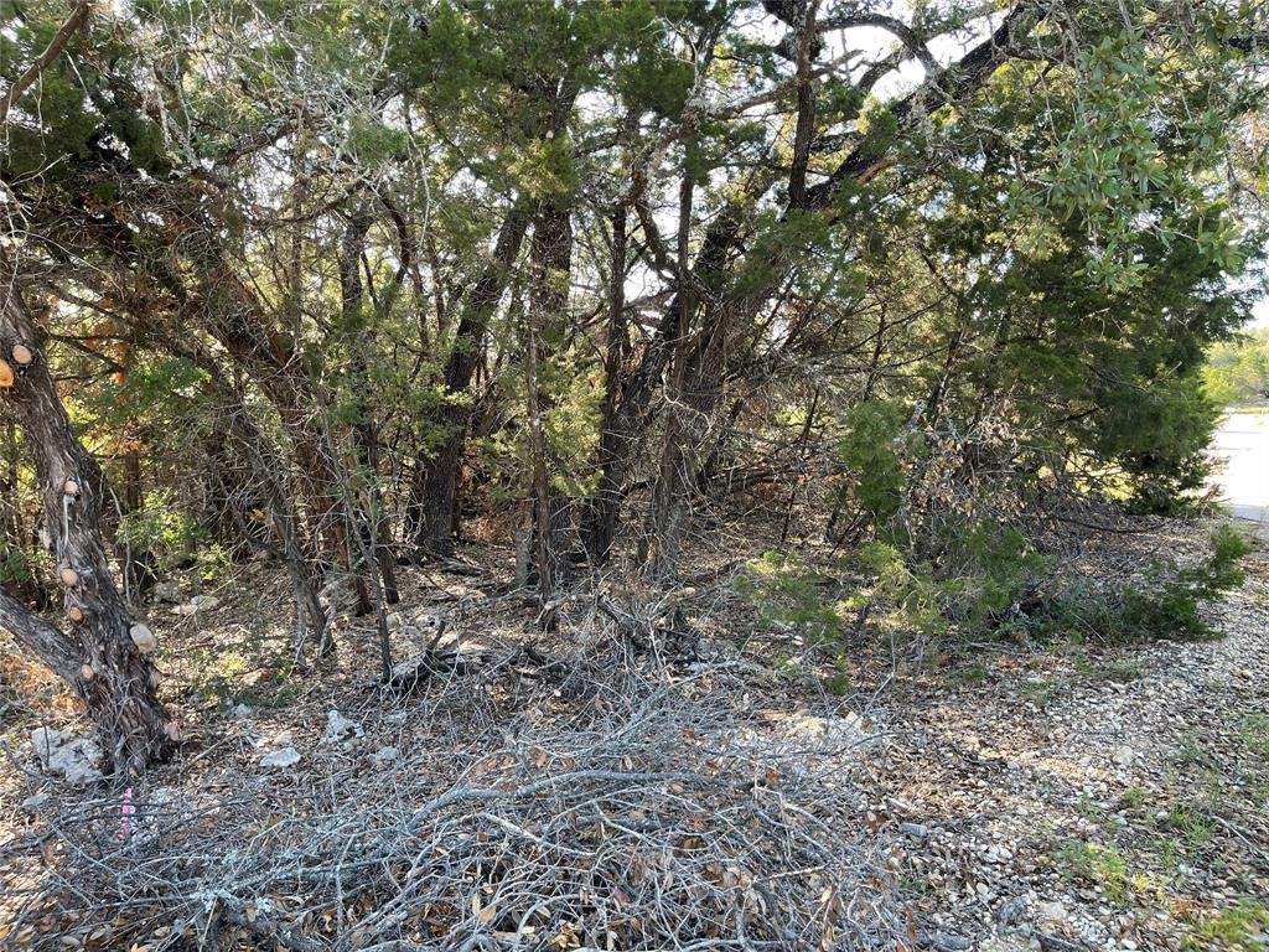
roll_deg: -0.7
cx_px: 634
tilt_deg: -5.0
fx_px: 953
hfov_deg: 67.3
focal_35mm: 26
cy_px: 476
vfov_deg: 53.1
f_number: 1.6
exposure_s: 1/121
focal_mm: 5.1
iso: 50
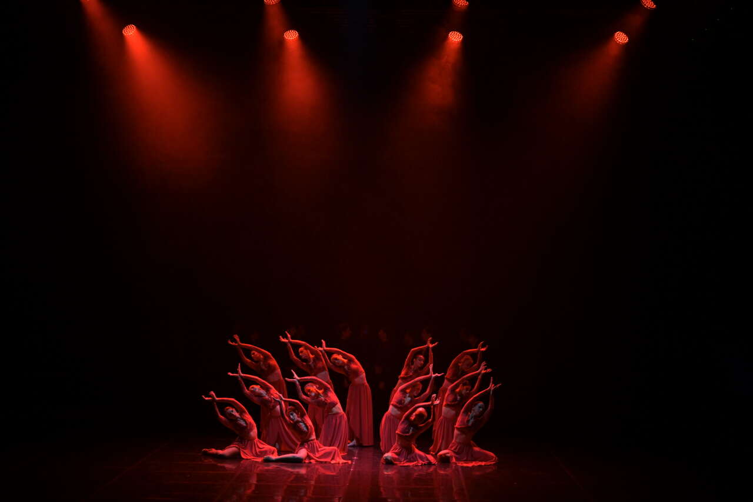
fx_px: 1464
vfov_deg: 19.5
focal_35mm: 70
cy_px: 251
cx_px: 376
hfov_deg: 28.8
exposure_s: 1/320
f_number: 2.8
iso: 2000
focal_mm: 70
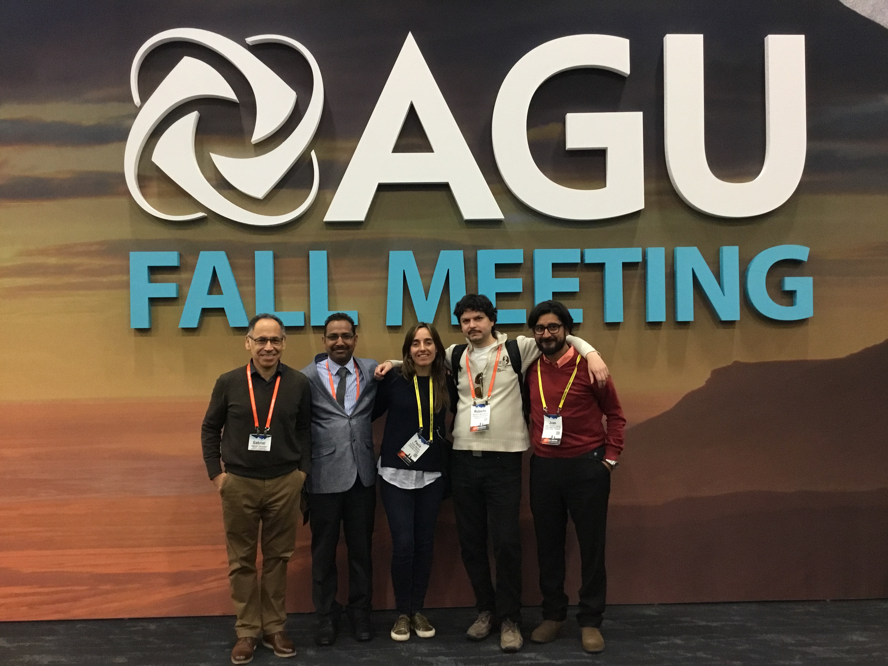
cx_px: 444
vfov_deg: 45.4
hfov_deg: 58.4
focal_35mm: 31
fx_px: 795
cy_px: 333
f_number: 2.4
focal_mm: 3.3
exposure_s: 1/17
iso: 200
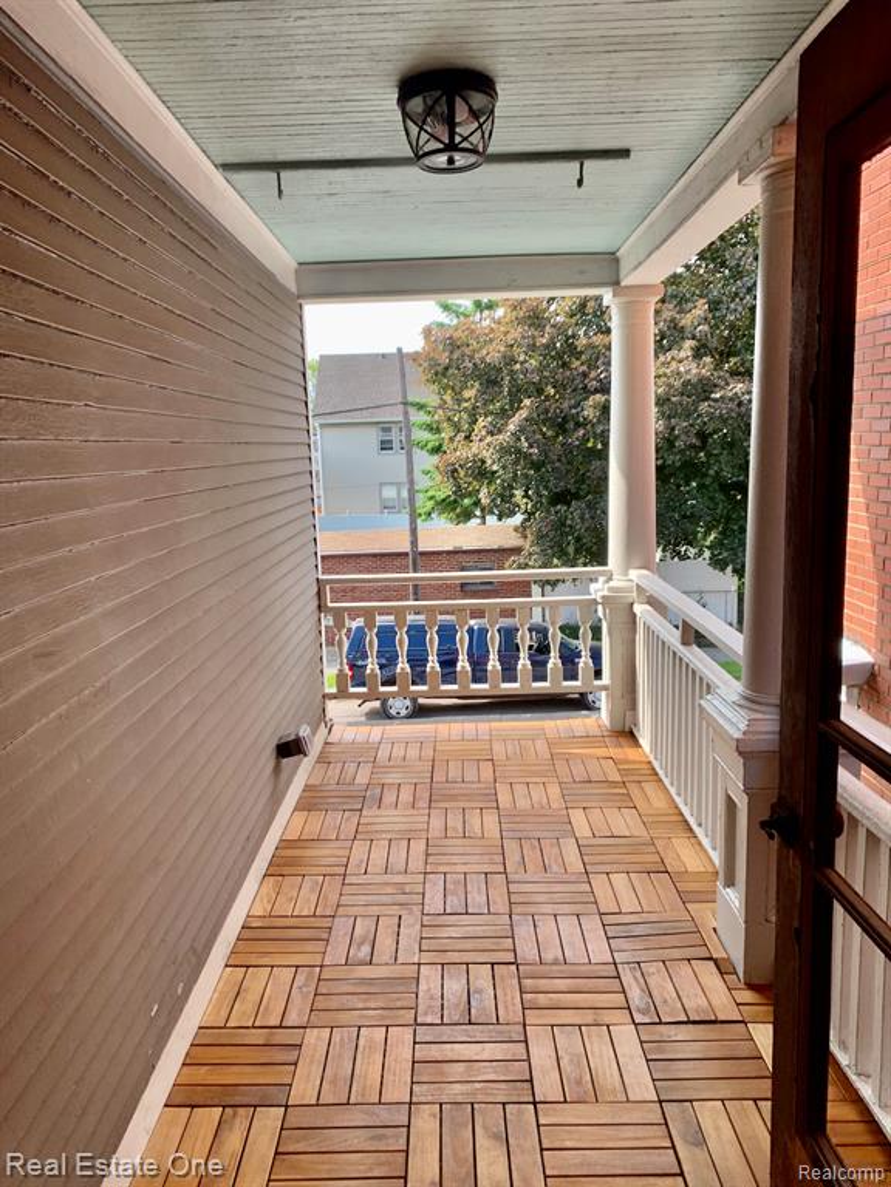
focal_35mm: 26
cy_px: 594
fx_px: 892
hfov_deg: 53.1
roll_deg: +2.3
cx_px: 446
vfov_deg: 67.3
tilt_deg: -7.2
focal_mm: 4.25
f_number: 1.8
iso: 25
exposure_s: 1/198
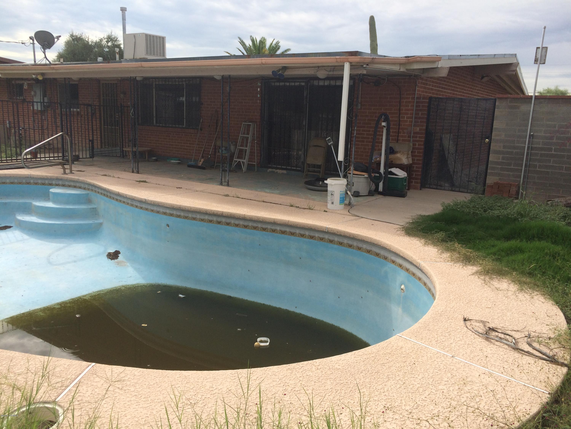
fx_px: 478
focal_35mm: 29
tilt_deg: -9.9
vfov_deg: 48.2
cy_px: 214
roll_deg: -3.7
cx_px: 286
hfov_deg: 61.7
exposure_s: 1/2160
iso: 32
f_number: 2.2
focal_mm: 4.15
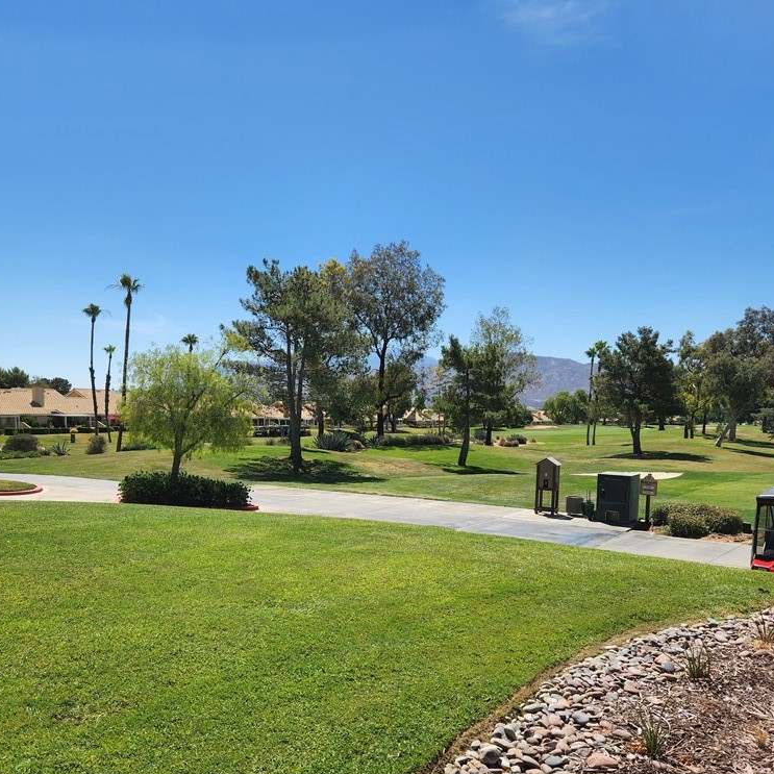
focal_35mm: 28
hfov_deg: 57.3
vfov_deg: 57.0
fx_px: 708
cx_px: 388
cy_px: 450
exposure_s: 1/1571
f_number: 1.8
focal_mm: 5.4
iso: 20
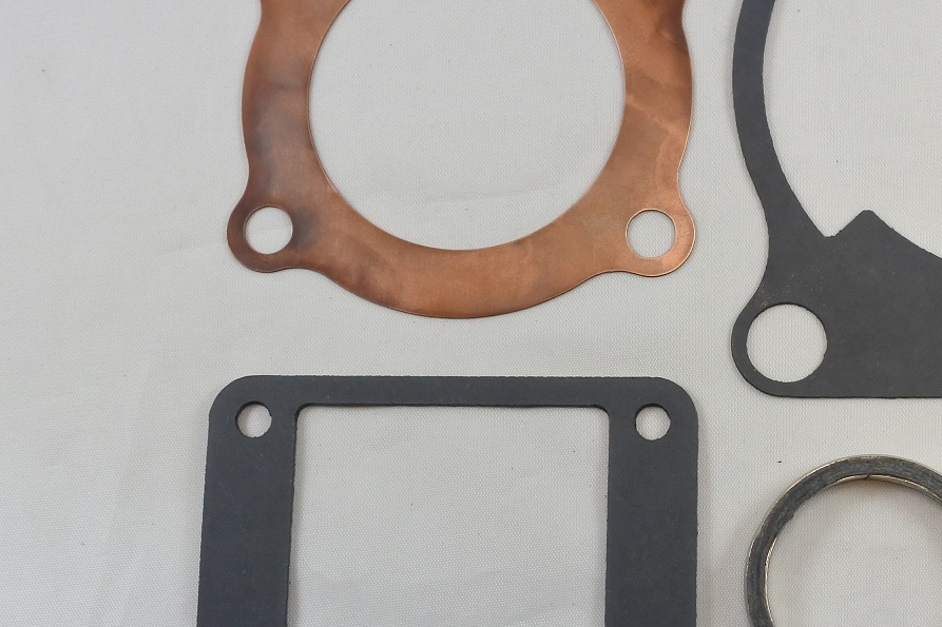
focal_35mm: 53
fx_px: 1386
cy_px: 296
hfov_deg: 36.2
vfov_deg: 25.5
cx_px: 766
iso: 400
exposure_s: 1/250
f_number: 3.8
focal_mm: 11.8
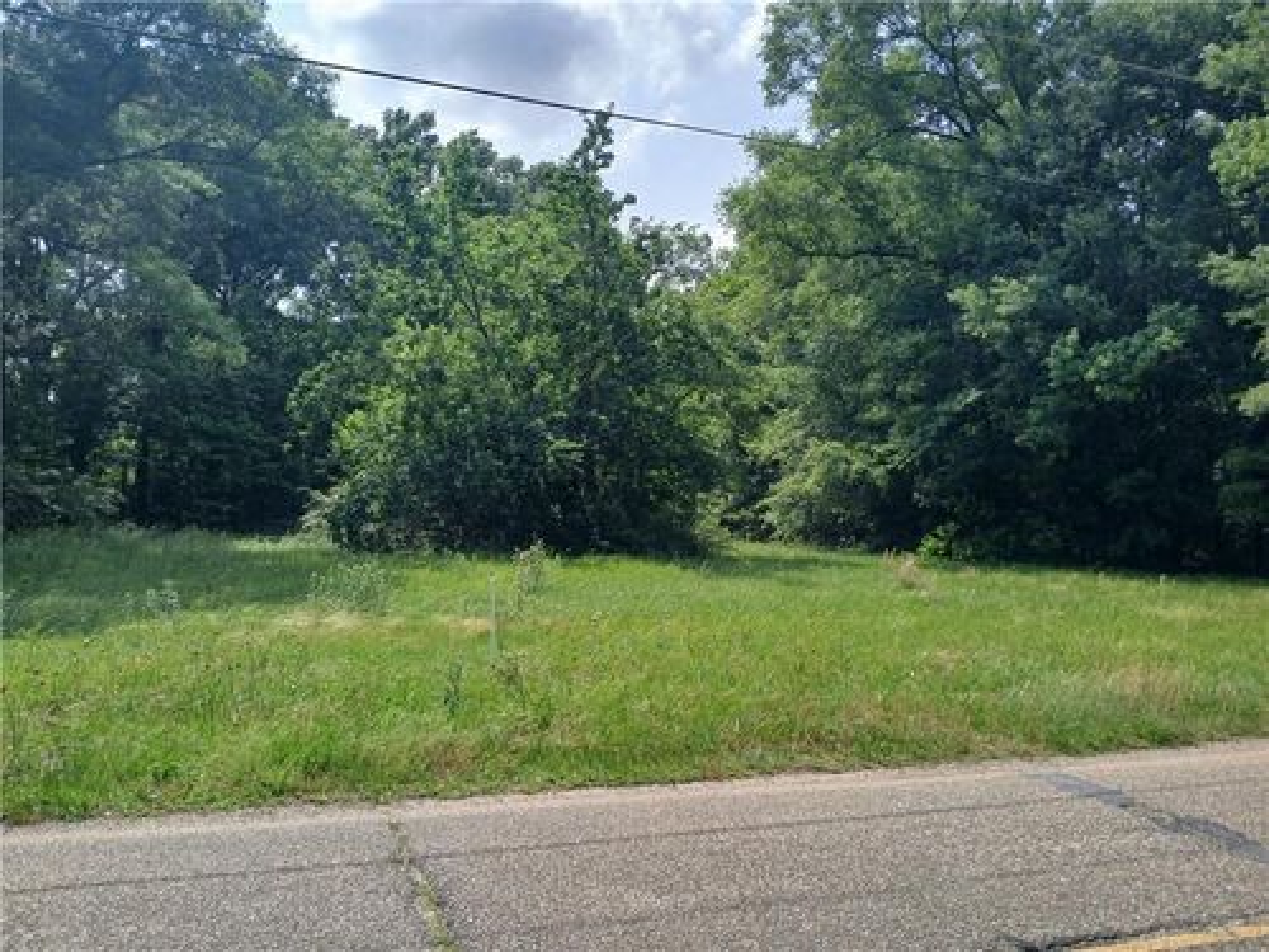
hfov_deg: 67.3
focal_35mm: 26
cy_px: 476
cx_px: 634
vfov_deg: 53.1
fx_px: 953
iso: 20
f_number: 1.8
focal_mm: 3.98
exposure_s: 1/459
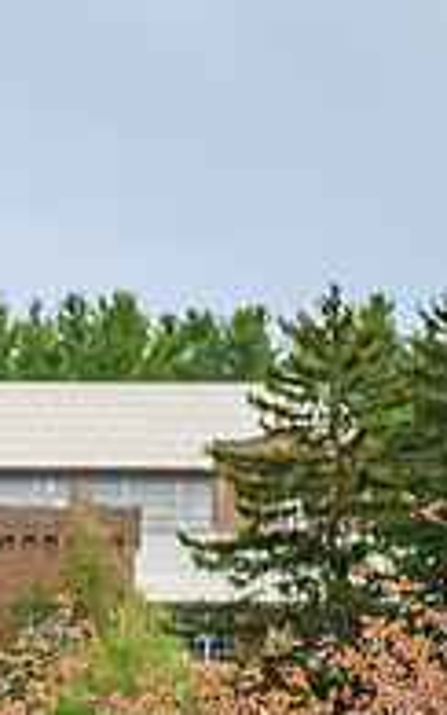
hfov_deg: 5.8
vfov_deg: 9.3
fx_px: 4363
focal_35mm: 224
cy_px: 626
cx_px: -286
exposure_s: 1/2000
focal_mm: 70
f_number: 4
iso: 400
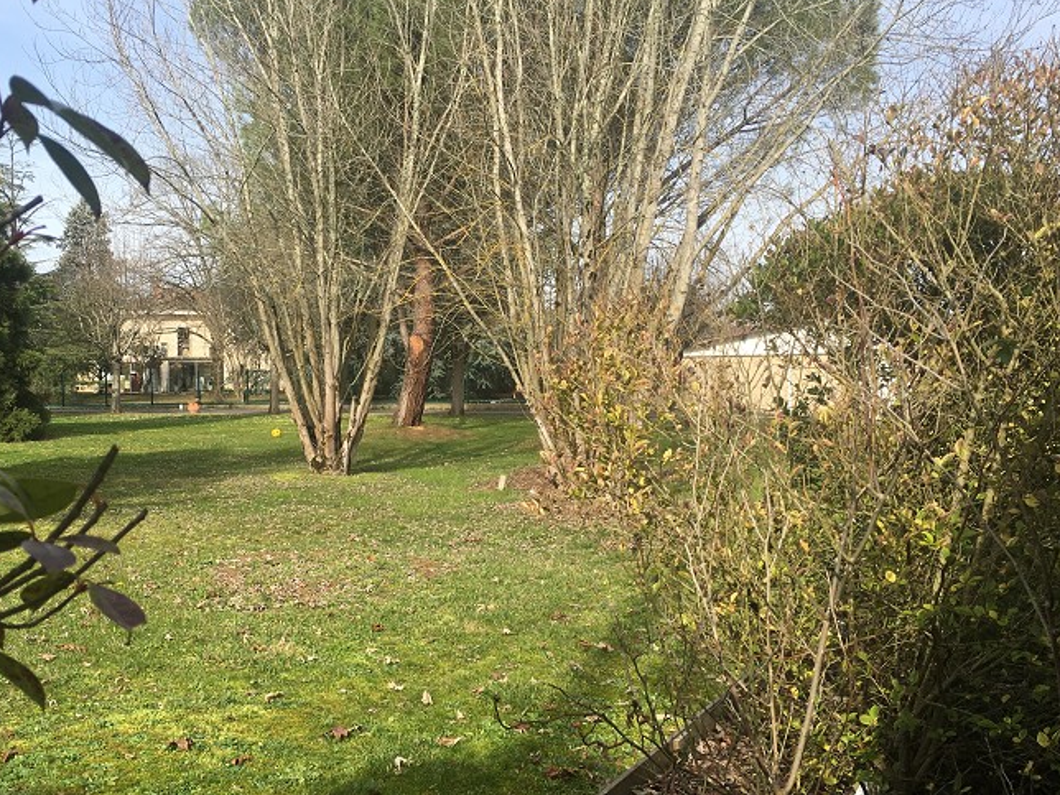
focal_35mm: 36
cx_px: 430
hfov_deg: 51.1
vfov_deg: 39.6
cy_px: 423
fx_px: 1102
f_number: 2.2
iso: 25
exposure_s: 1/1083
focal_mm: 4.15
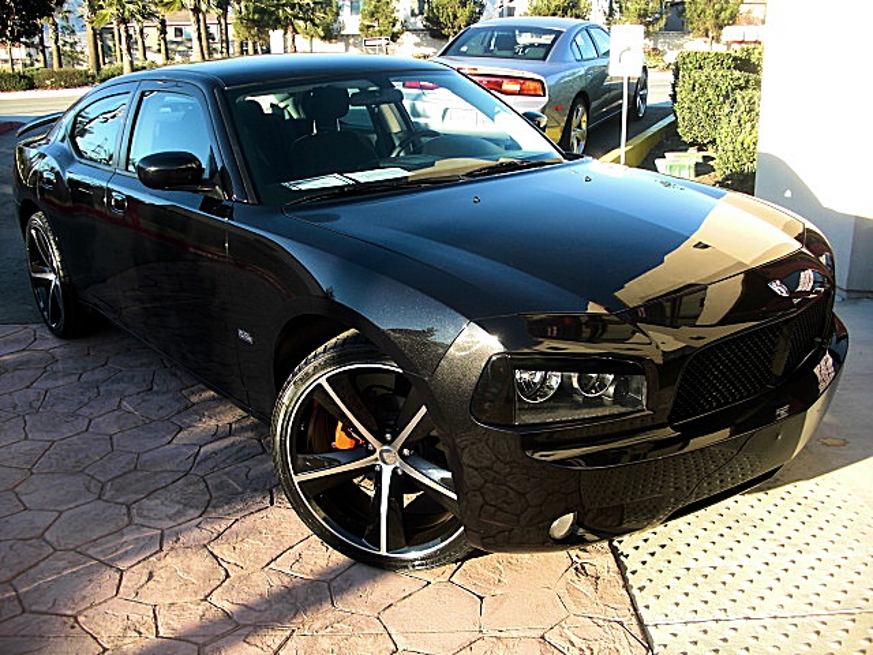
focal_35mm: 36
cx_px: 436
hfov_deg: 51.4
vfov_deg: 39.7
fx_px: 908
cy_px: 328
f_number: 2.8
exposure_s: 1/160
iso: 50
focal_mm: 6.3
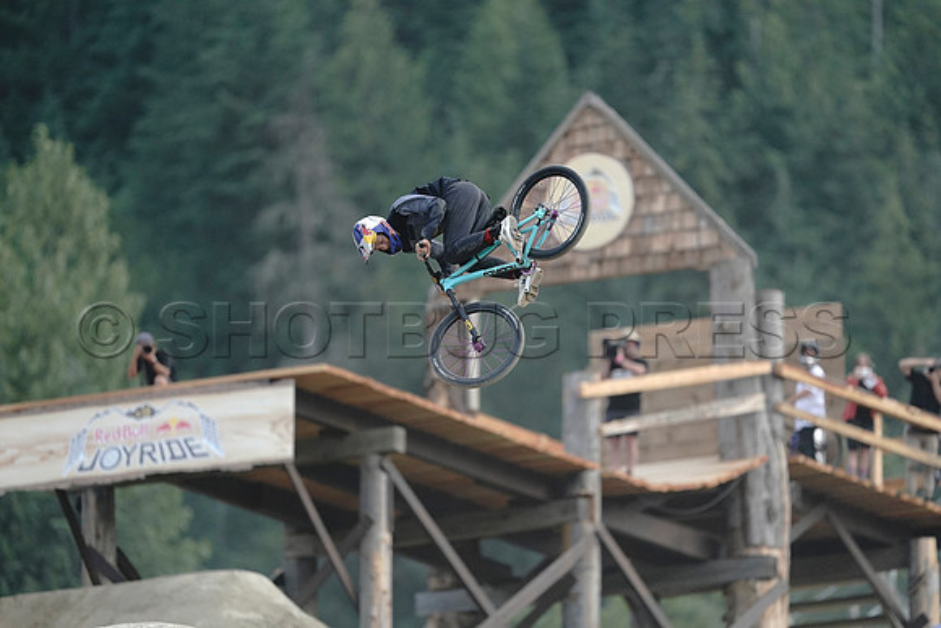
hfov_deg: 3.4
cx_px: 470
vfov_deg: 2.3
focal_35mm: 600
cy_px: 314
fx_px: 15686
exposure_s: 1/1600
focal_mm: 600
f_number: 4
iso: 2000
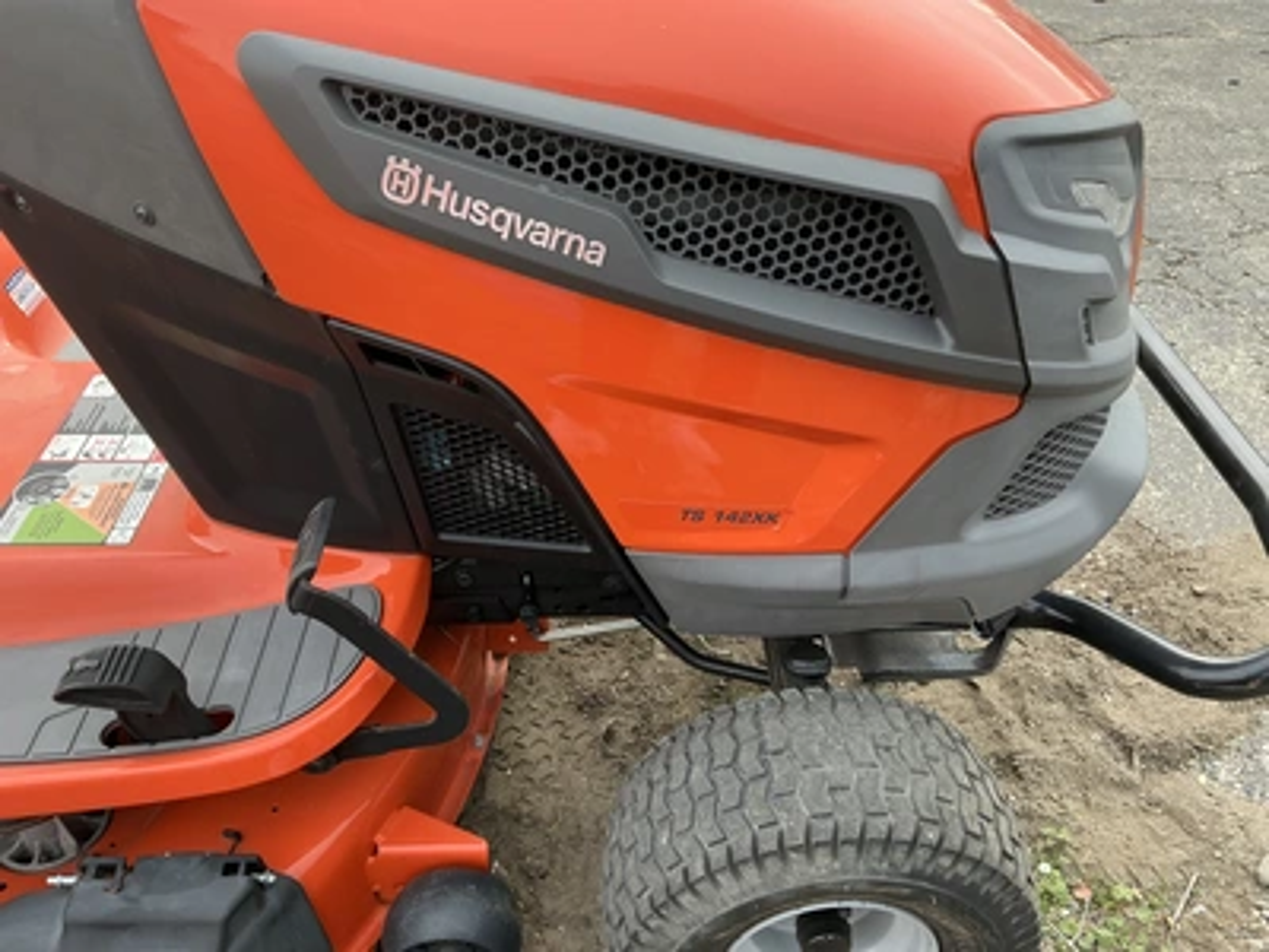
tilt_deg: -36.3
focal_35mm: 28
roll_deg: +4.5
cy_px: 476
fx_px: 1026
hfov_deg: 63.4
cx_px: 634
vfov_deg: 49.7
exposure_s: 1/122
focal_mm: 3
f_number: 1.8
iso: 25
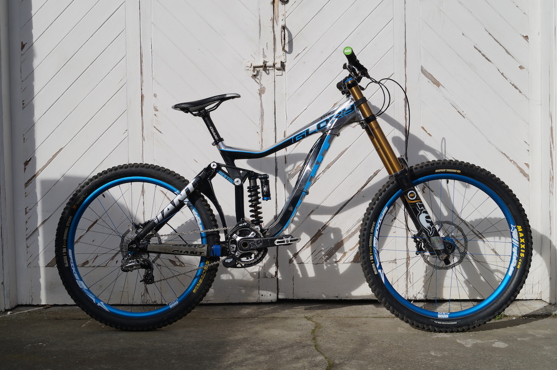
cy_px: 185
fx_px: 649
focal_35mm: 42
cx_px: 278
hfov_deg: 46.5
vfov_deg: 31.8
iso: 100
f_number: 9
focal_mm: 28
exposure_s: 1/640
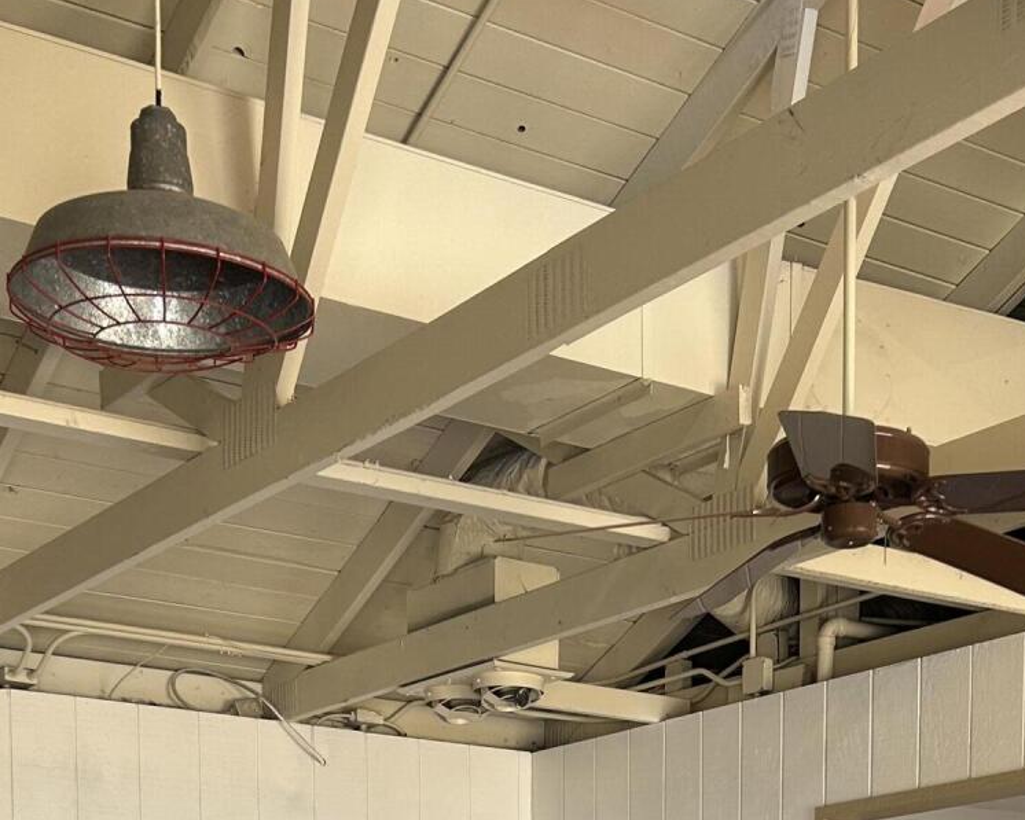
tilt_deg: -4.0
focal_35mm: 68
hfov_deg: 27.8
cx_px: 668
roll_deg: -0.6
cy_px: 1228
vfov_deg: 19.6
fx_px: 2063
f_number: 1.5
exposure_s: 1/120
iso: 64
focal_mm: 5.7
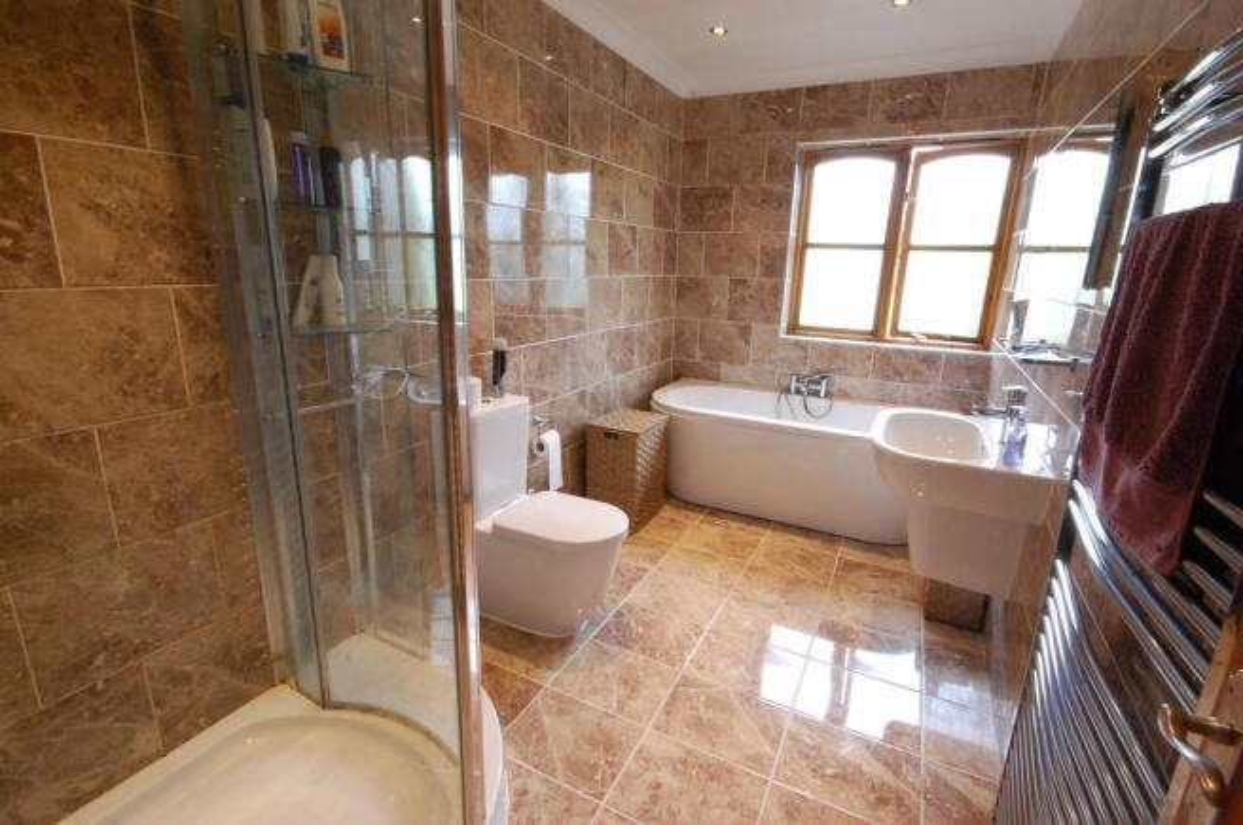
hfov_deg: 95.1
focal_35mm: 16
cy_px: 412
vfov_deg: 71.9
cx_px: 622
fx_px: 569
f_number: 22
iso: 1600
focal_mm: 11
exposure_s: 1/4
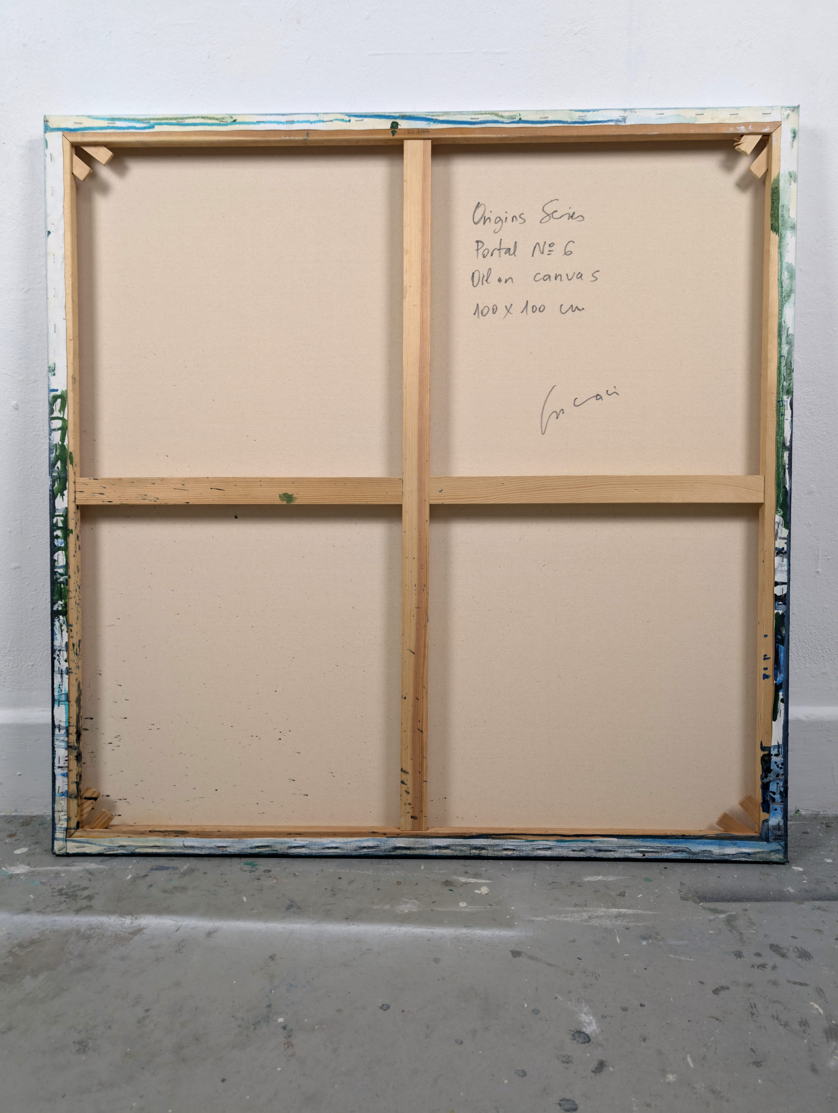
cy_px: 556
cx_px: 419
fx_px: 773
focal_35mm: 24
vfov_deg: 71.5
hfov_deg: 56.9
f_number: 1.68
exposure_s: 1/21.5
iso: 22
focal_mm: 6.9
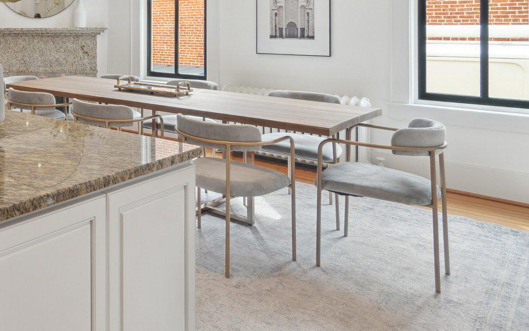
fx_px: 476
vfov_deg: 36.4
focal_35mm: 33
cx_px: -12
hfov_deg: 47.2
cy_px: 45
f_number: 7.1
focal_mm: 10
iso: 200
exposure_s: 1/25
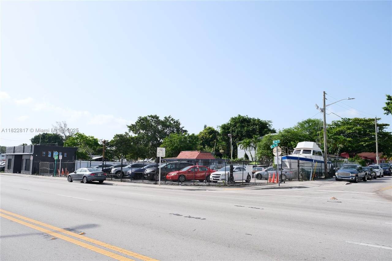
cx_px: 196
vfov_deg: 47.9
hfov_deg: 67.4
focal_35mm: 27
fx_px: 294
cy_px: 130
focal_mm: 18
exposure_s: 1/680
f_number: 5.6
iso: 320
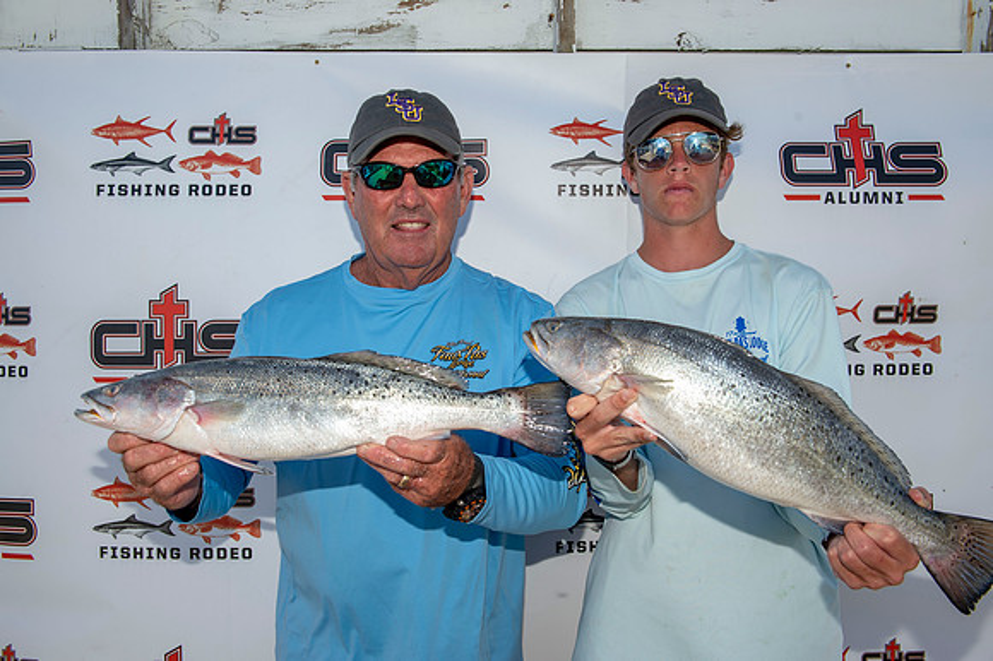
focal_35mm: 31
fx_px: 855
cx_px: 496
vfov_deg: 42.3
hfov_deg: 60.3
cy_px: 330
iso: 50
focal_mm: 31
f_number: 7.1
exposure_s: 1/125
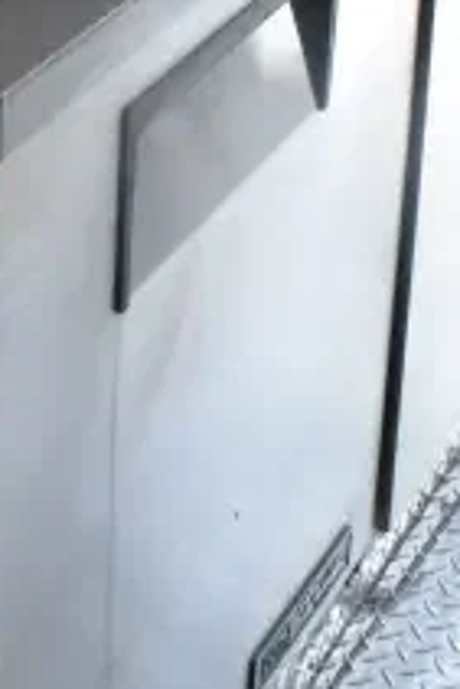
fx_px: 2239
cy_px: -410
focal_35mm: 117
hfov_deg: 11.7
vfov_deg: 15.8
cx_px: 176
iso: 6400
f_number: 8
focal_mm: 18
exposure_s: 1/160
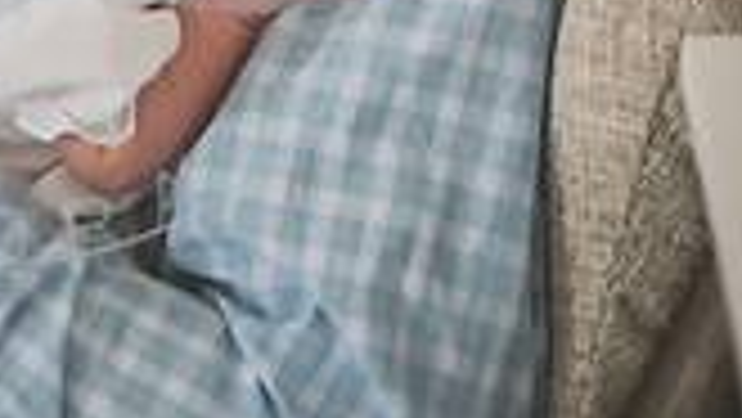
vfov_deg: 7.7
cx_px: 202
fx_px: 2933
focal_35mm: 149
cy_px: -494
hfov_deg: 14.4
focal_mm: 52
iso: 2500
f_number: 2.8
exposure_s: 1/125
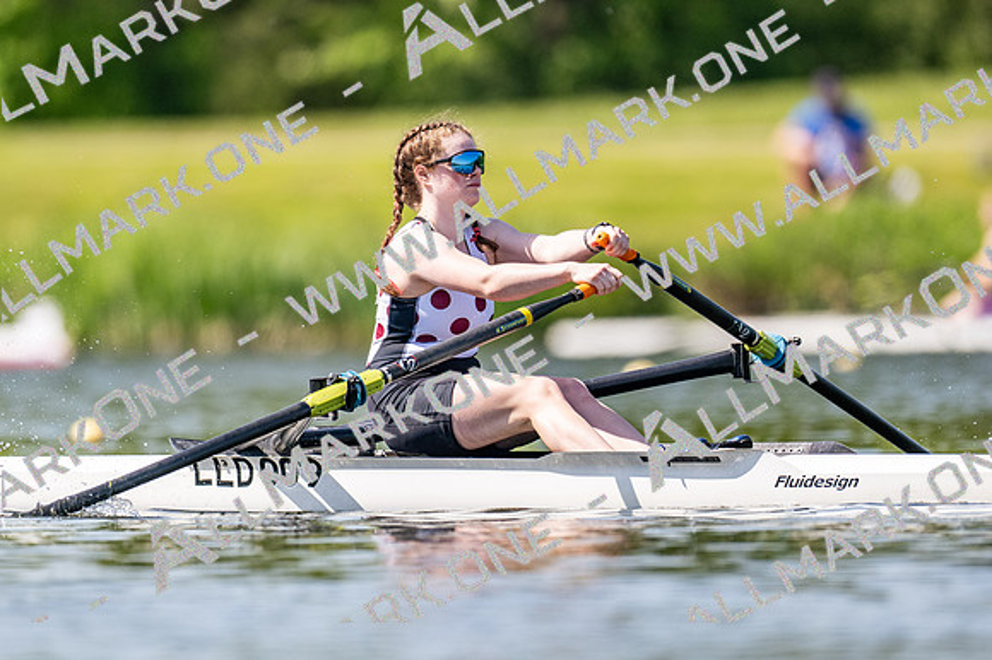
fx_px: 24785
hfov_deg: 2.3
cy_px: 330
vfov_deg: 1.5
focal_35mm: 900
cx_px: 496
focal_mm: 600
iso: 320
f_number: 4
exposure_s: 1/2500
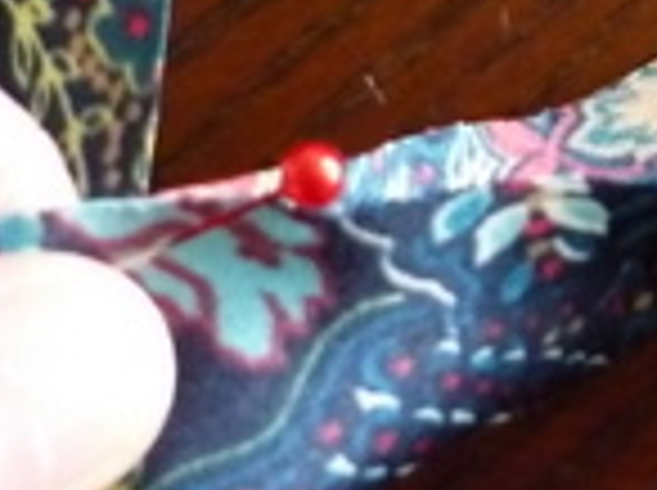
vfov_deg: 10.6
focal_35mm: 136
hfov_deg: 14.2
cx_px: 752
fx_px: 2577
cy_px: -207
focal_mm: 5.5
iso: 800
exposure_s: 1/25
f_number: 2.8
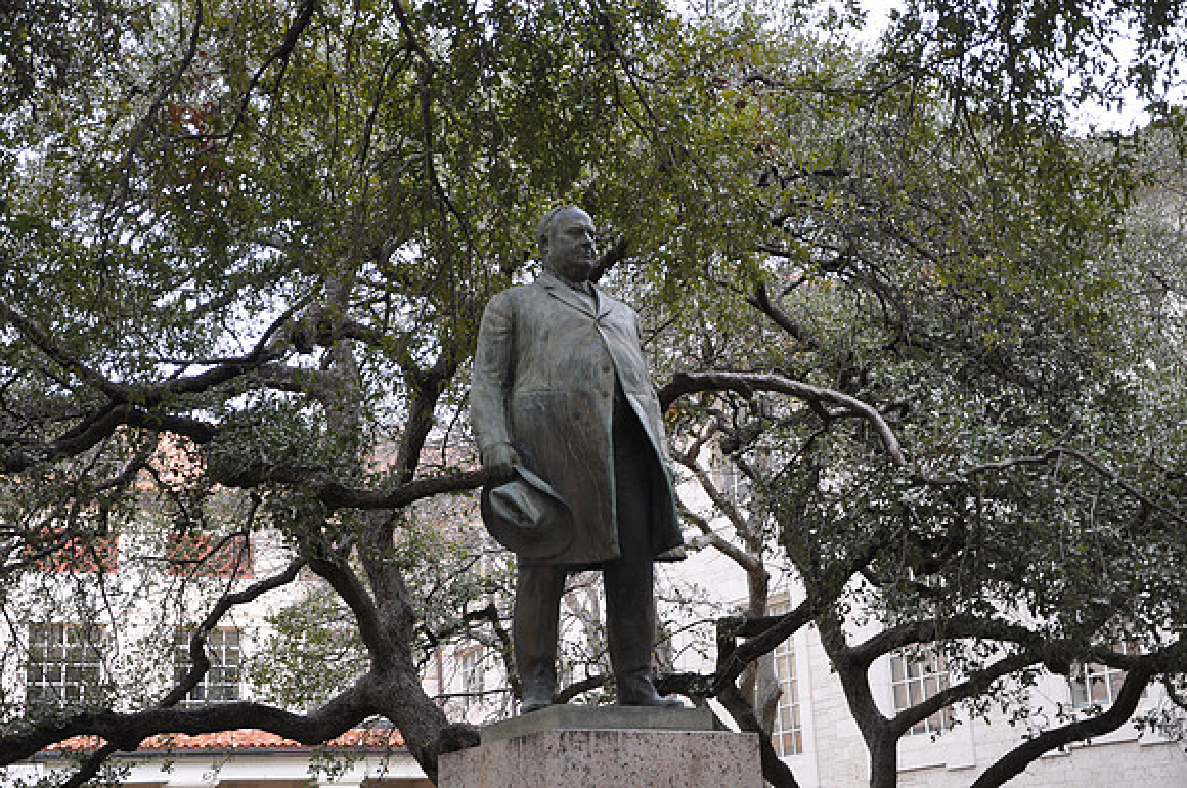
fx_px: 1976
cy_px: 394
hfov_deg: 33.4
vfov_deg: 22.6
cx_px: 594
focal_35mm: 60
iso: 360
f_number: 5.6
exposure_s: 1/30
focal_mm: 40
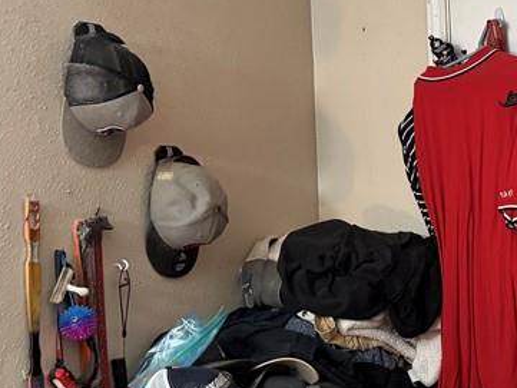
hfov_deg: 24.7
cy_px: 258
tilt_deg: -4.2
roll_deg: +1.1
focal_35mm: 68
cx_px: 677
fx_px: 1016
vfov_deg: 21.5
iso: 640
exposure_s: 1/40
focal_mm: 6.76
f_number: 1.78
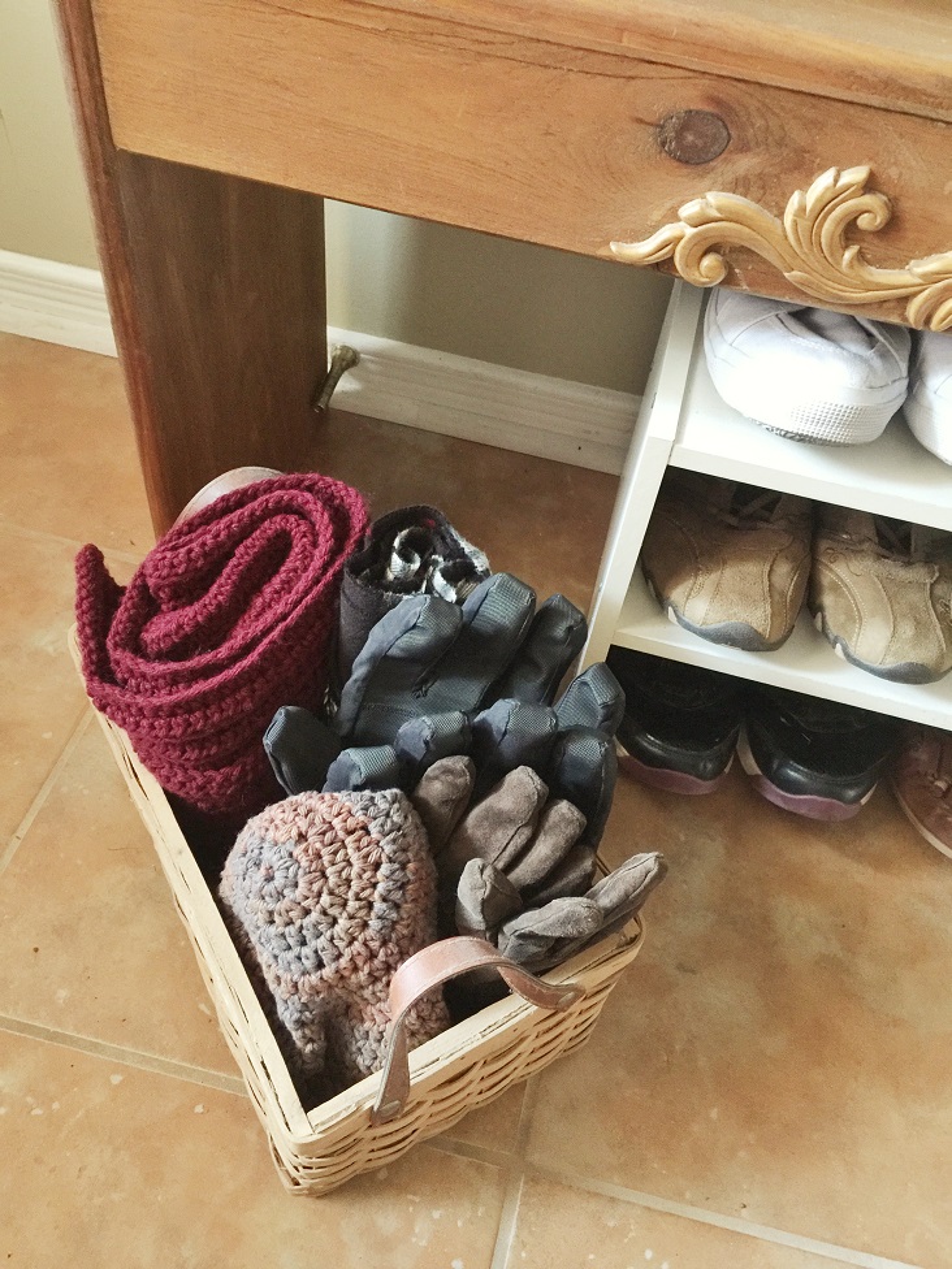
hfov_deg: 48.2
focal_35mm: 29
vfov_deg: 61.7
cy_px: 634
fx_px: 1063
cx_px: 476
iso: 100
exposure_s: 1/4
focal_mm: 4.15
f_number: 2.2
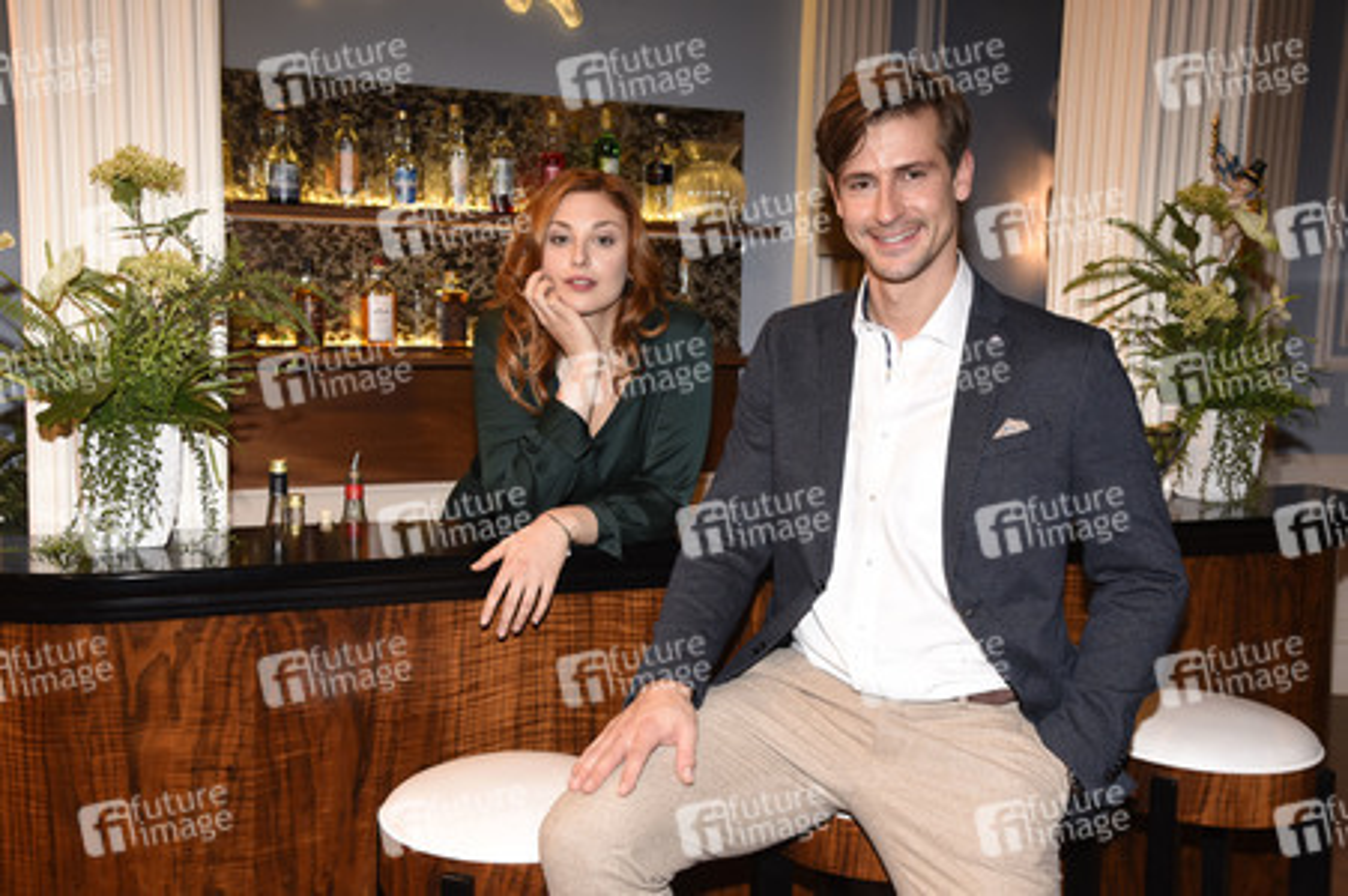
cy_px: 448
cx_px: 674
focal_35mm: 40
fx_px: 1497
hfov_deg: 48.5
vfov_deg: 33.4
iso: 1600
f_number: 6.3
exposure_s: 1/80
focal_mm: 40
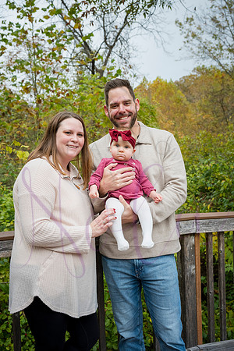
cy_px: 176
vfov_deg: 47.4
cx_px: 117
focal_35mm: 41
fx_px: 400
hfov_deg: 32.6
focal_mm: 41
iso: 400
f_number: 5
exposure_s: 1/500
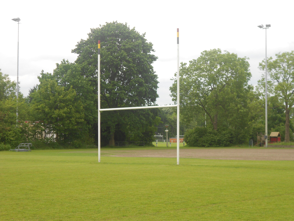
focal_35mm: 76
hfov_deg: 25.7
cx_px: 147
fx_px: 645
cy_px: 110
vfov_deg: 19.4
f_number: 5.8
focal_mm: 13.5
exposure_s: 1/160
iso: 80
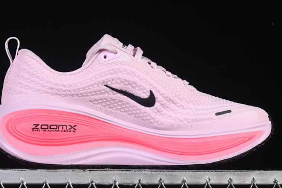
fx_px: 862
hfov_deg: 18.6
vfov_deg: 12.5
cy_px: 85
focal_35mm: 110
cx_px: 132
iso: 160
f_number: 8
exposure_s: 1/80
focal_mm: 50
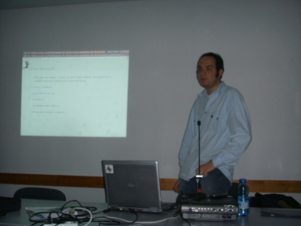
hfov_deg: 47.9
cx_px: 150
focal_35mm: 39
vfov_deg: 36.8
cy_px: 113
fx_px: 339
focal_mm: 6.6
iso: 100
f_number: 3.5
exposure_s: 1/45
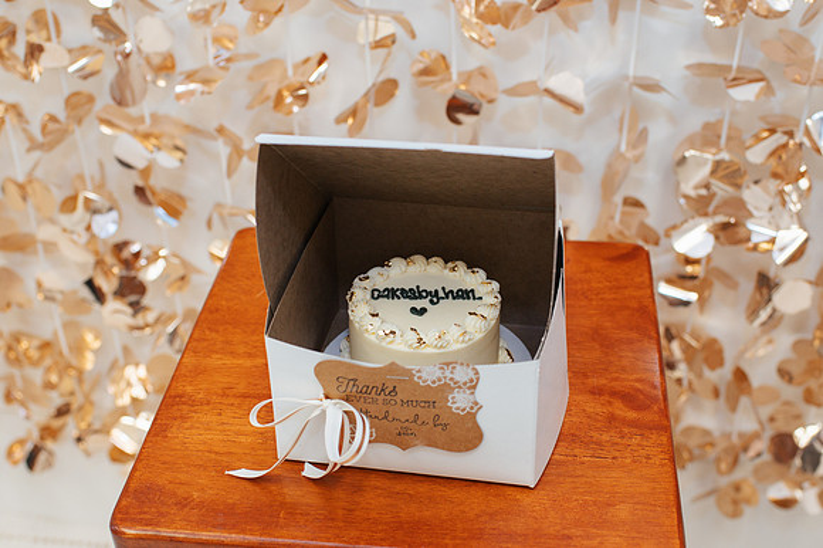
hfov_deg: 42.1
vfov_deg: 28.7
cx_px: 428
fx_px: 1068
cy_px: 315
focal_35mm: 47
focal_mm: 35
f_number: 3.2
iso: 720
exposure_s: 1/160
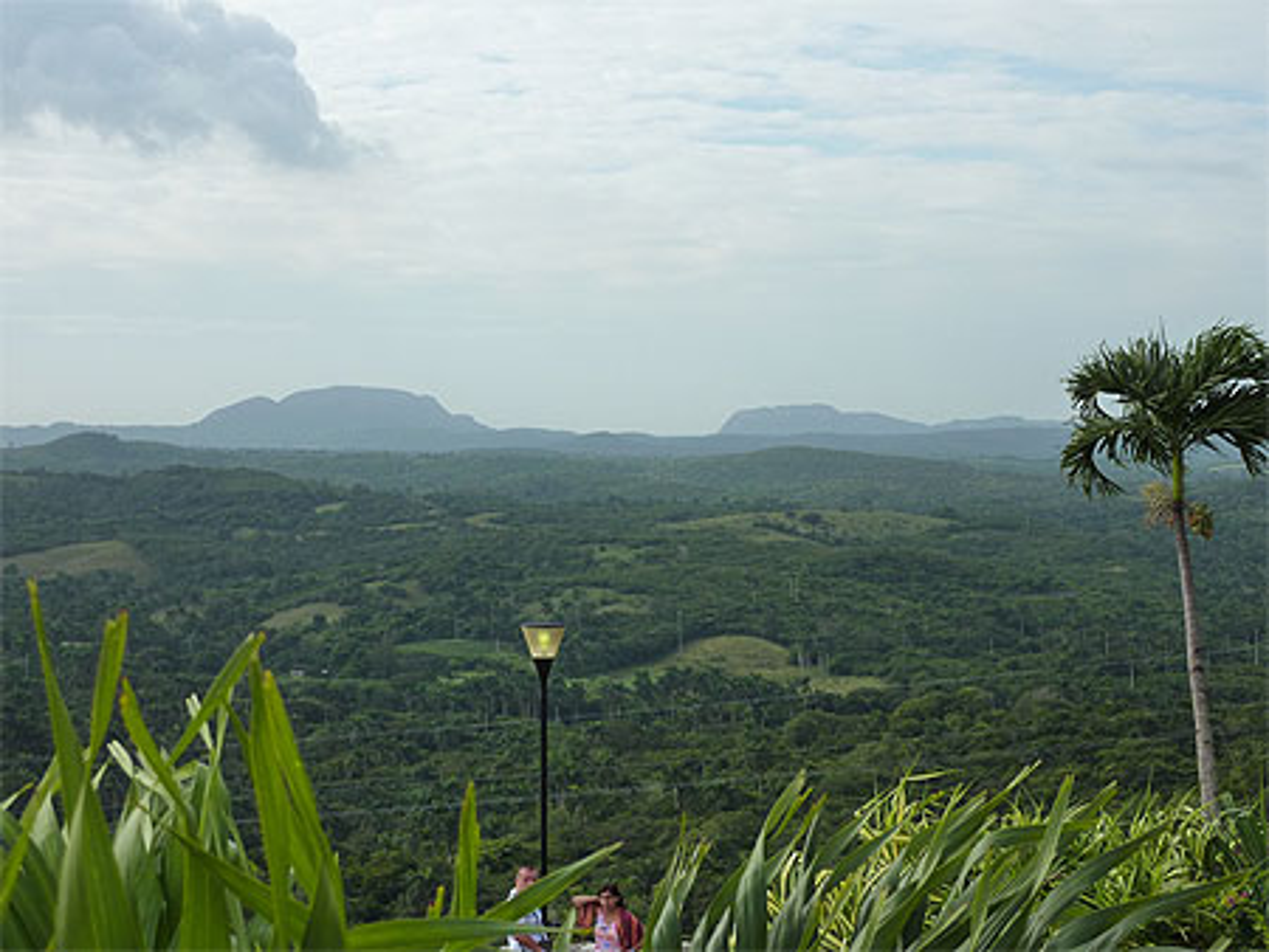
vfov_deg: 24.8
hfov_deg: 32.7
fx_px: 2164
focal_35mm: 59
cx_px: 634
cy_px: 476
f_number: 5
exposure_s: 1/500
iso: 125
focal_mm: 9.7
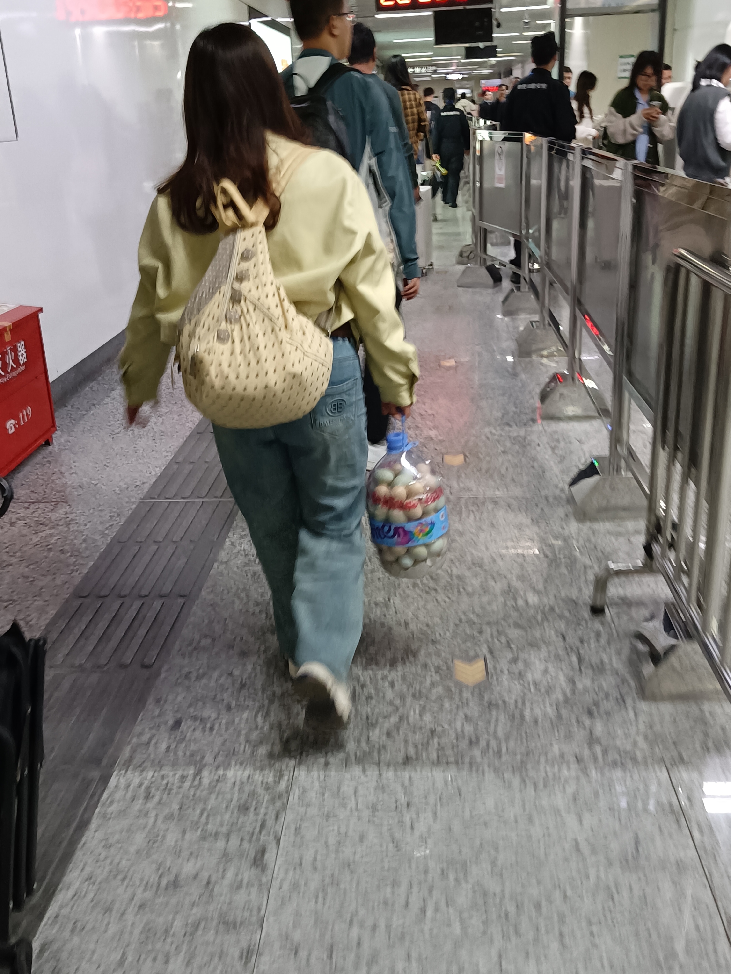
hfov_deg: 41.8
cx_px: 366
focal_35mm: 34
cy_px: 487
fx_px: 957
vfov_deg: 54.0
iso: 2206
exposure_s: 1/33.3
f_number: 1.9
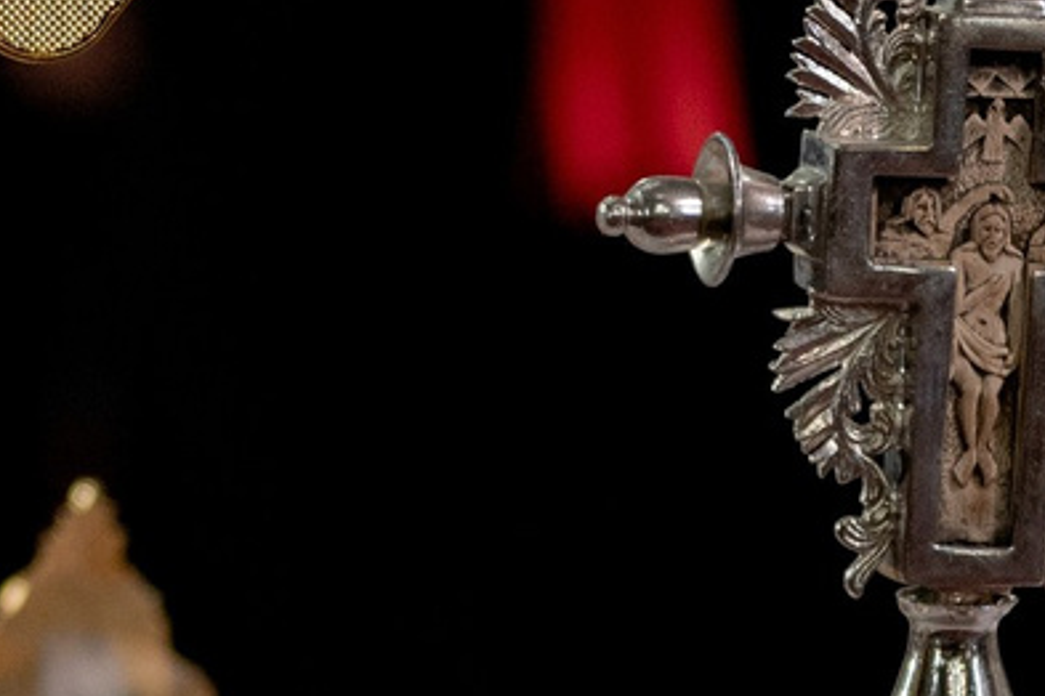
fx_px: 9462
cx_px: -909
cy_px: -145
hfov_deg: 6.2
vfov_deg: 4.2
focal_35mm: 326
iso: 800
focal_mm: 50
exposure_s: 1/200
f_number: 2
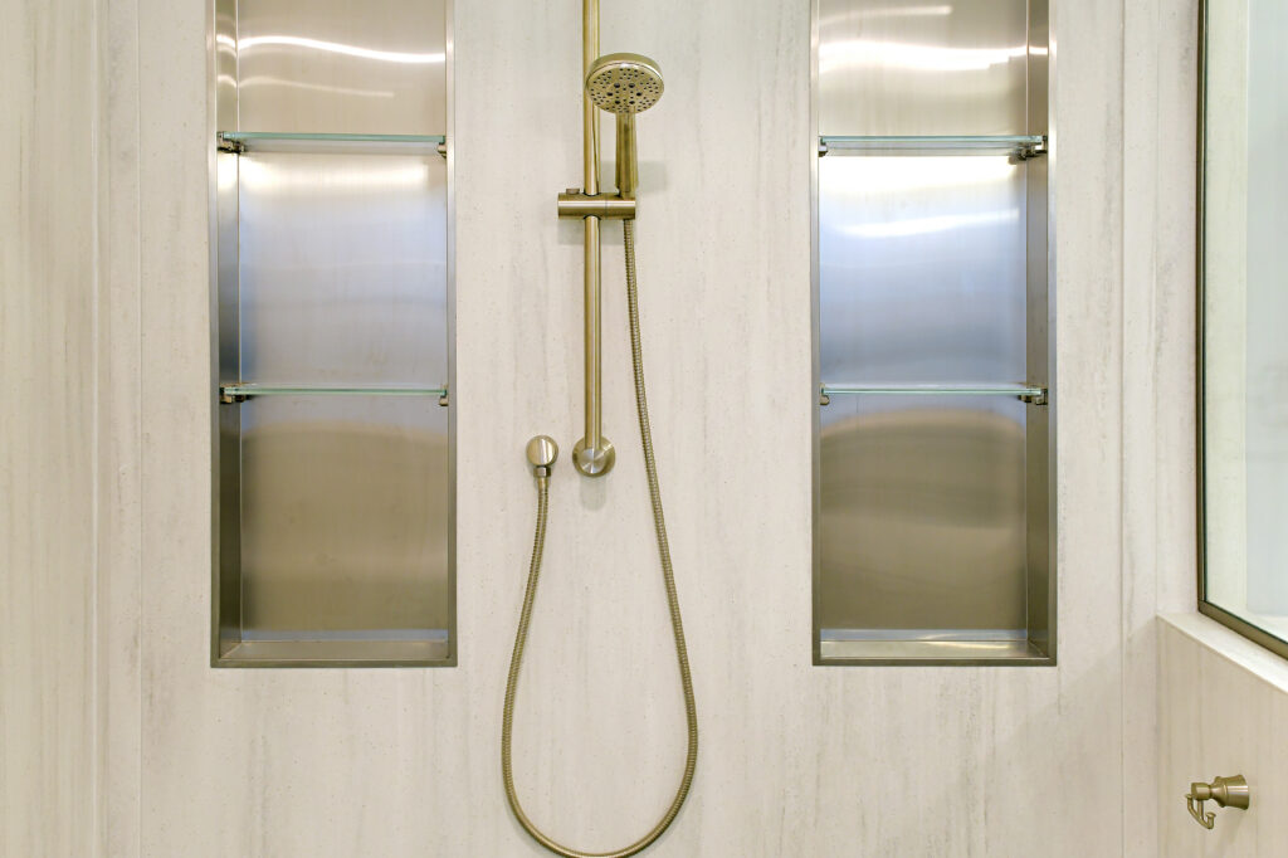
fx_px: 536
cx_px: 644
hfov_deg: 100.4
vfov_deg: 77.3
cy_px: 429
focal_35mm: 15
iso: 400
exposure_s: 1/15
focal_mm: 10
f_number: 10
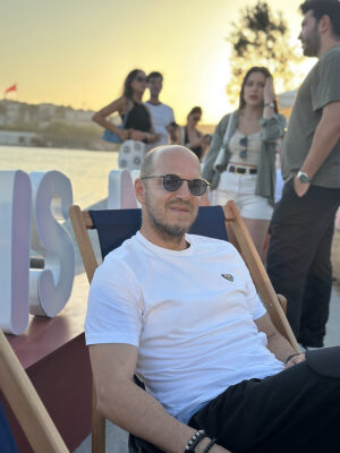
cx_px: 170
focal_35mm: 48
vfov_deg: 39.7
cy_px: 226
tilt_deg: -6.7
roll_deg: -3.2
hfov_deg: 30.3
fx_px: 629
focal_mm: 6.86
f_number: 1.78
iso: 80
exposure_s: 1/1517
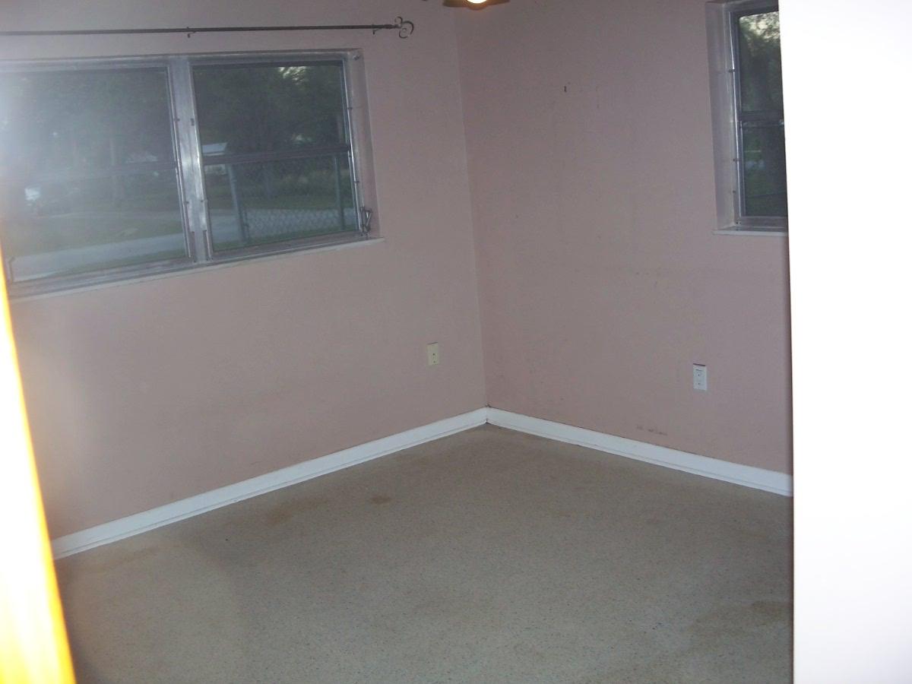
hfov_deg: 50.1
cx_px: 456
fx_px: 975
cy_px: 342
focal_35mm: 37
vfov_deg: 38.7
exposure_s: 1/60
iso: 200
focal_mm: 7.8
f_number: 2.8
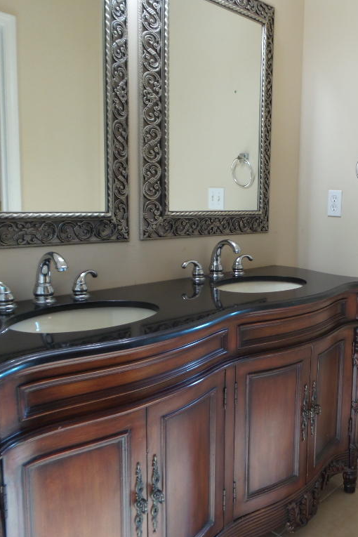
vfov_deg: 58.7
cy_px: 269
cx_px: 266
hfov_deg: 40.0
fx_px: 477
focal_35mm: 32
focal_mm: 4.1
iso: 160
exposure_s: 1/30
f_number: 2.8
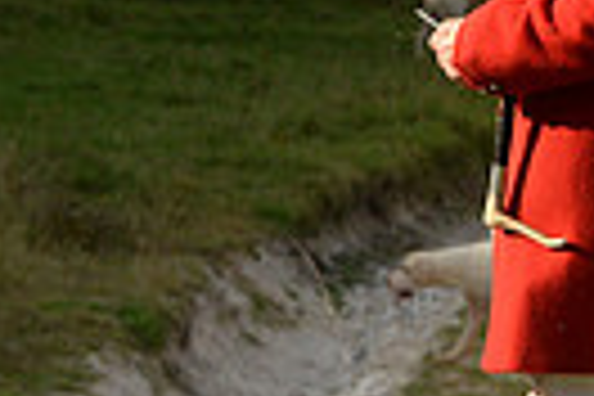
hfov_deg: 3.7
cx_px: 1260
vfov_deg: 2.5
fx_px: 9074
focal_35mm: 550
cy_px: 18
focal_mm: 125
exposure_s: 1/1000
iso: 800
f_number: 7.1
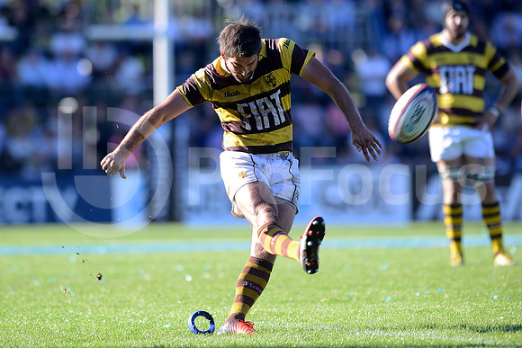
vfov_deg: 3.3
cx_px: 261
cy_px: 174
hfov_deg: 4.9
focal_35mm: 420
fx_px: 6091
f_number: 4
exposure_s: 1/1000
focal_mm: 420
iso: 560
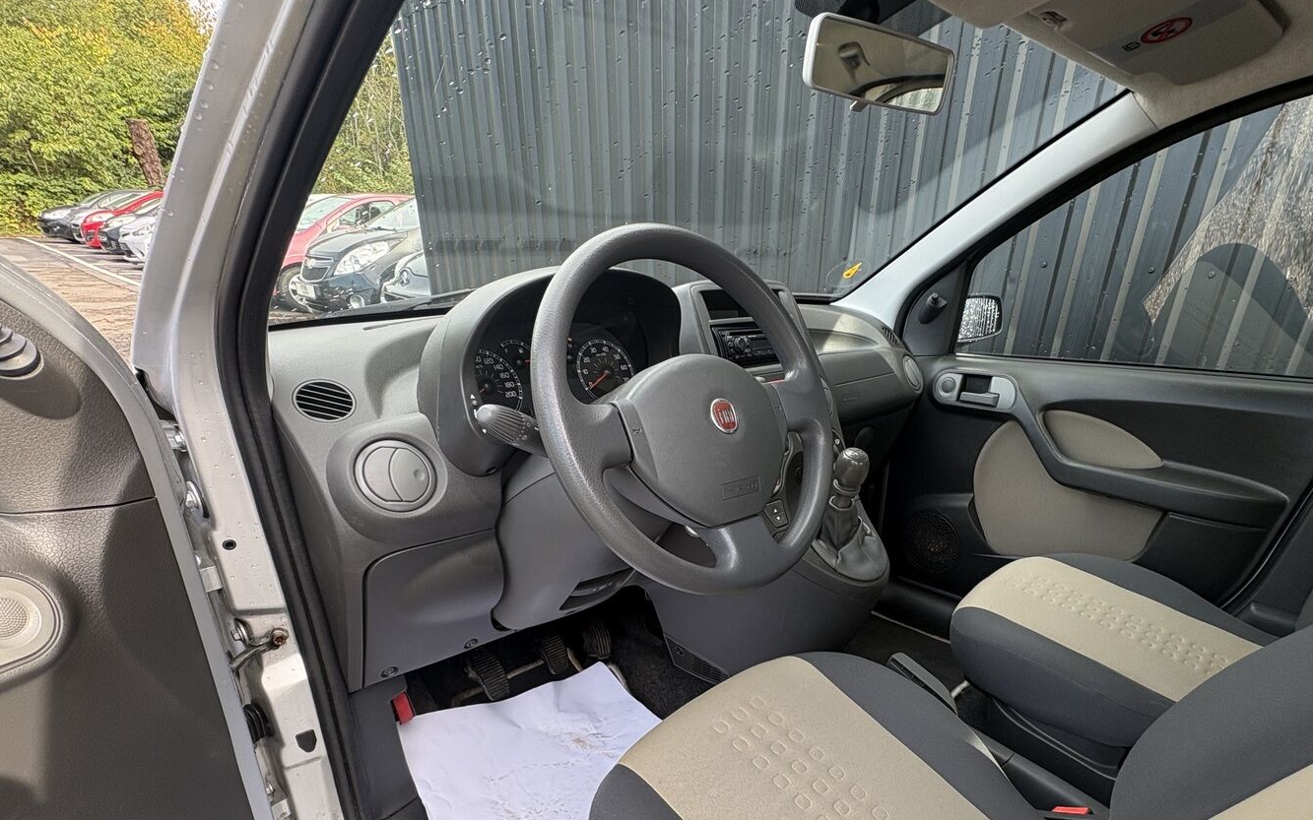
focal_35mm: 19
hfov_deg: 87.5
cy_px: 588
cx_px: 744
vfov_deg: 59.7
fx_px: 680
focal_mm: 2.22
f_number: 2.2
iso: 64
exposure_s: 1/144
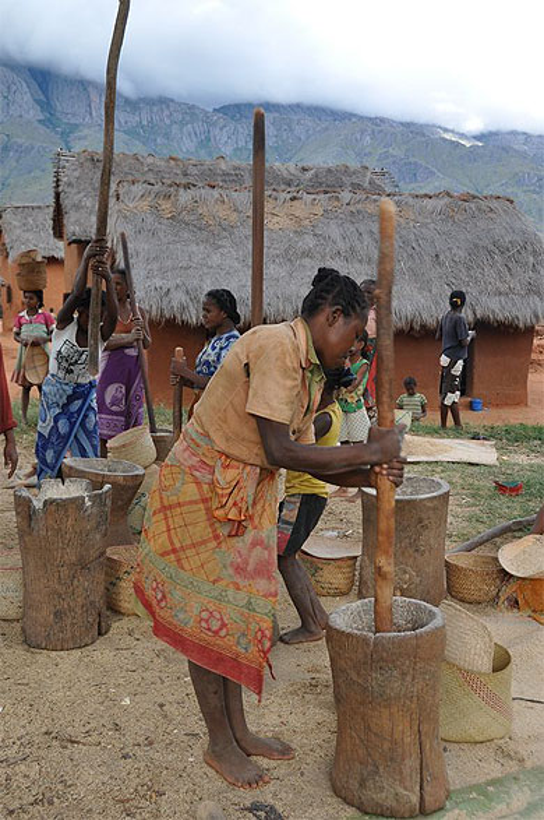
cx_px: 272
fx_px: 886
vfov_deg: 49.6
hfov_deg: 34.1
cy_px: 410
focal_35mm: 39
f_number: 6.3
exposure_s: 1/160
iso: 200
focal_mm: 26
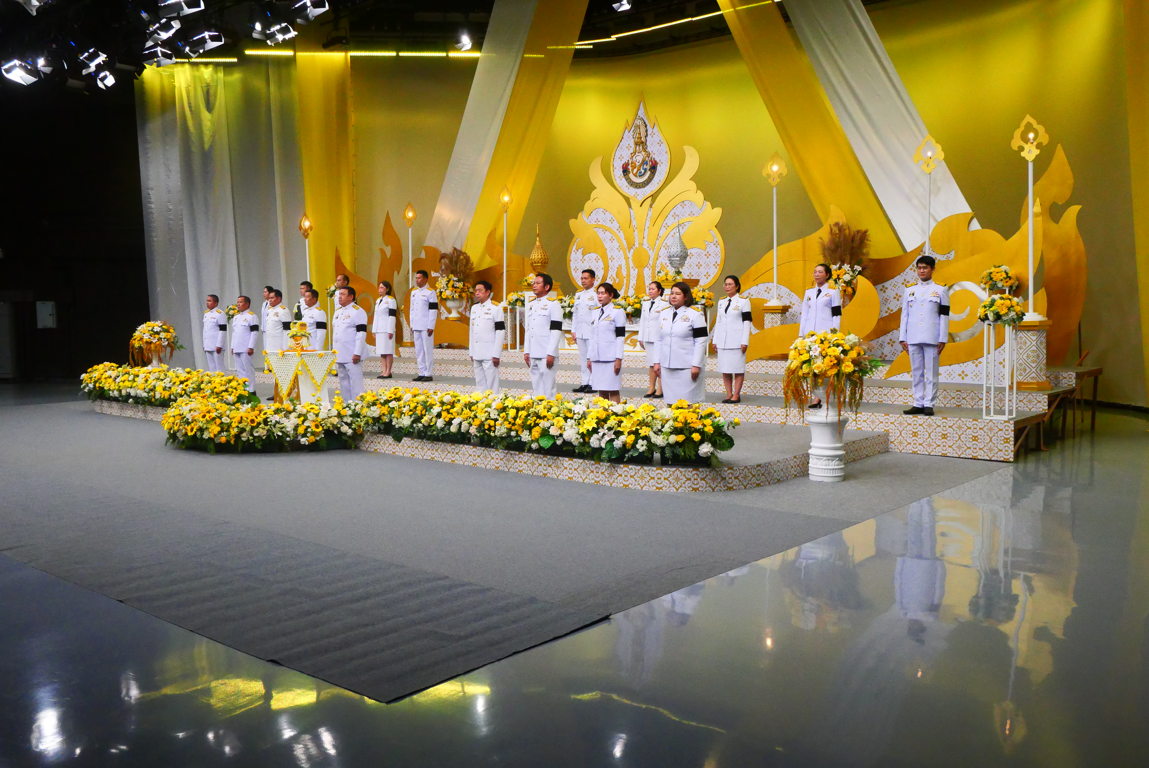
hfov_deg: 60.3
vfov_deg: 42.4
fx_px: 990
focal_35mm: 31
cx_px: 574
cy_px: 384
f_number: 6.3
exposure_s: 1/320
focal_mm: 15
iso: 3200
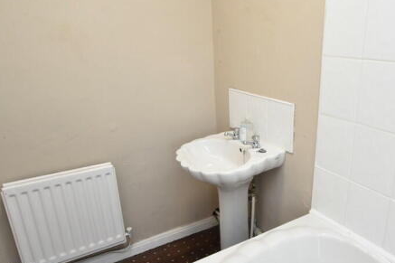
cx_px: 260
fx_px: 296
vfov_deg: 47.9
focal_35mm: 27
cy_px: 141
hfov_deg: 65.8
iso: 800
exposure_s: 1/100
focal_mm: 12
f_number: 5
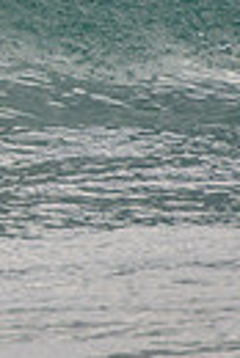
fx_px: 24493
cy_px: 64
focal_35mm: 2456
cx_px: -518
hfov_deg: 0.6
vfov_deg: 0.8
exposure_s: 1/2000
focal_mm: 400
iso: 250
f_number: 5.6
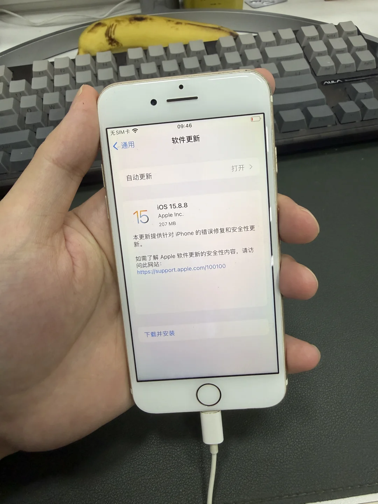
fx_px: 349
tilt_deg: -49.6
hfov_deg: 56.8
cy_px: 252
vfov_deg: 71.6
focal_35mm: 24
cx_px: 189
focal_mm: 2.22
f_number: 2.2
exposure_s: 1/100
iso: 160
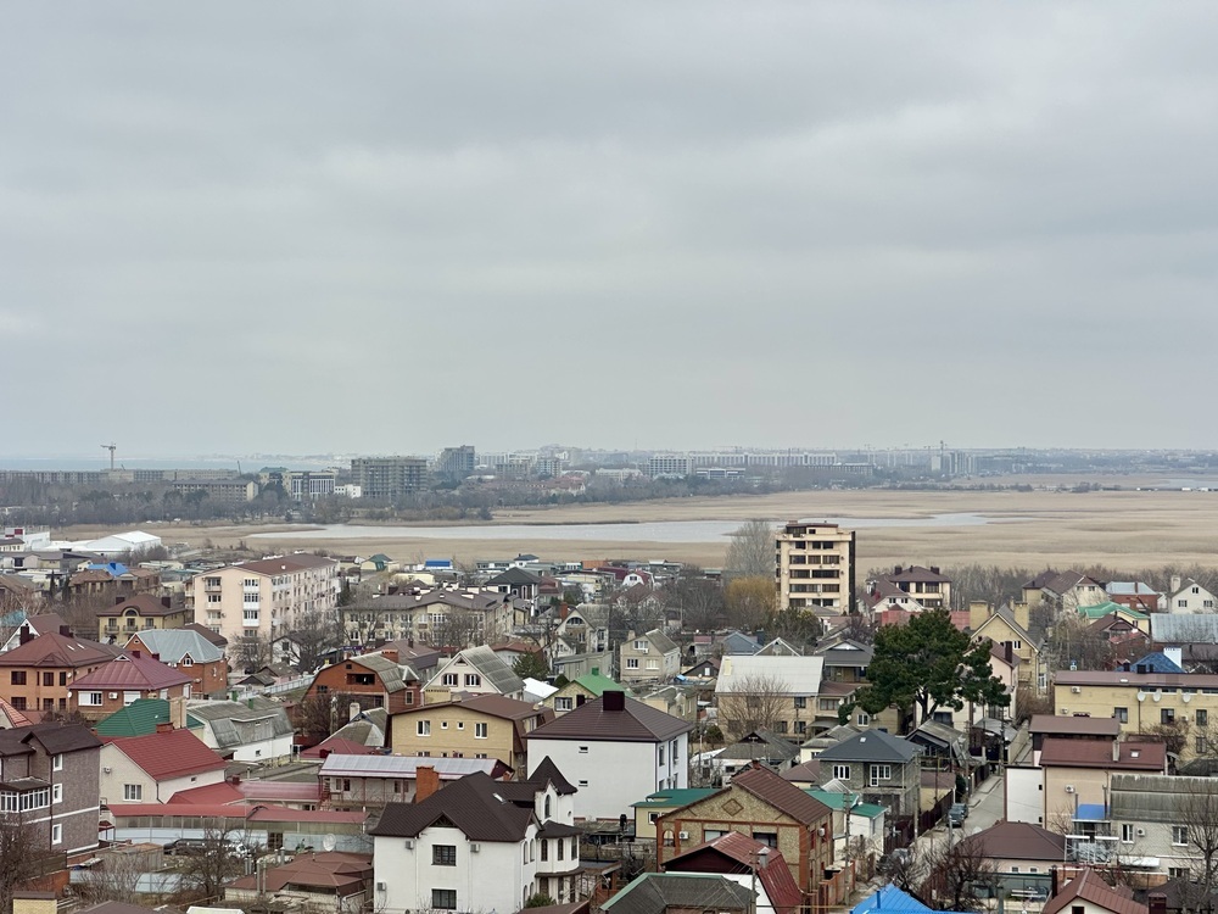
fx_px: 2709
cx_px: 609
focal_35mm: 77
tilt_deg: -0.5
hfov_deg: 25.3
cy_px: 457
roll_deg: -0.3
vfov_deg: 19.1
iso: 32
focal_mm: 9
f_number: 2.8
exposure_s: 1/669
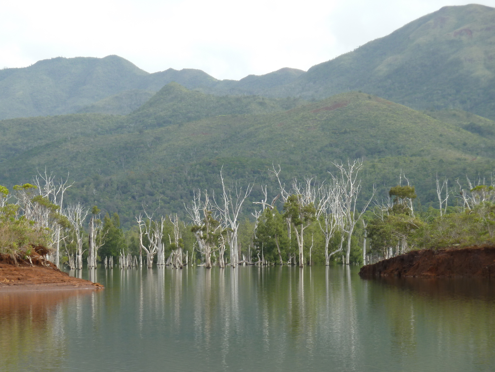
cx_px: 248
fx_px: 1959
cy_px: 186
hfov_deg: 14.4
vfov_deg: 10.8
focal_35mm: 137
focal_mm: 22.5
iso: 80
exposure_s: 1/160
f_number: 4.5
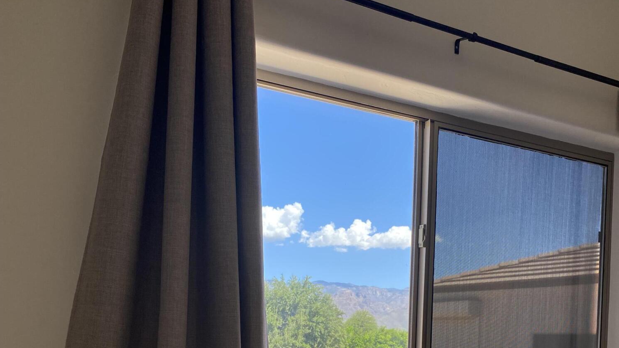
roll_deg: -0.5
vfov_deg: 29.0
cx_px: 308
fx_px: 624
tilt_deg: -1.5
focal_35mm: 38
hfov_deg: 52.8
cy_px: 358
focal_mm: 4.25
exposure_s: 1/469
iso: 32
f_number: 1.8
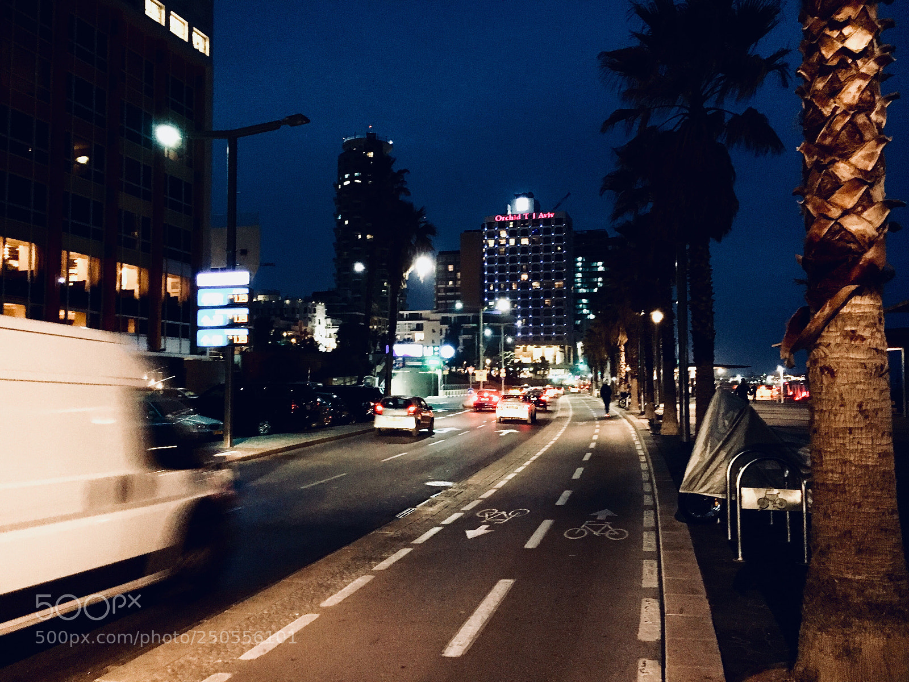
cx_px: 454
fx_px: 762
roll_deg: +0.6
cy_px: 341
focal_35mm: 29
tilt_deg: +3.4
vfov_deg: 48.2
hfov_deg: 61.7
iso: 500
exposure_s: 1/17
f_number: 2.2
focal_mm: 4.15
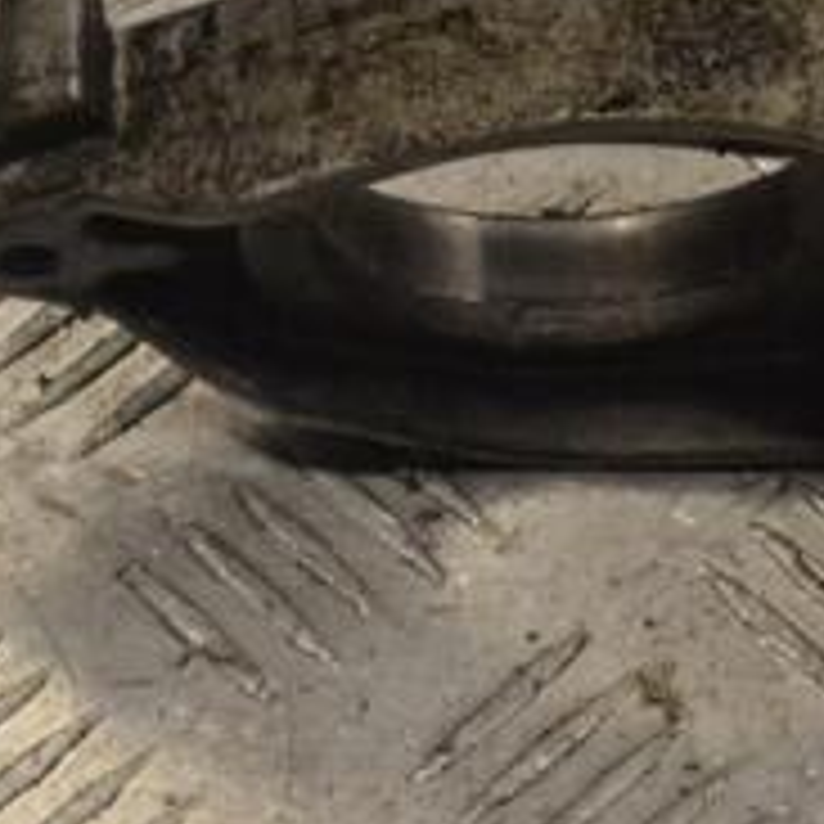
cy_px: 158
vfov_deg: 7.6
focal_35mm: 230
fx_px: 6205
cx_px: 747
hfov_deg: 7.6
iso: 3200
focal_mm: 55
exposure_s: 1/400
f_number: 10
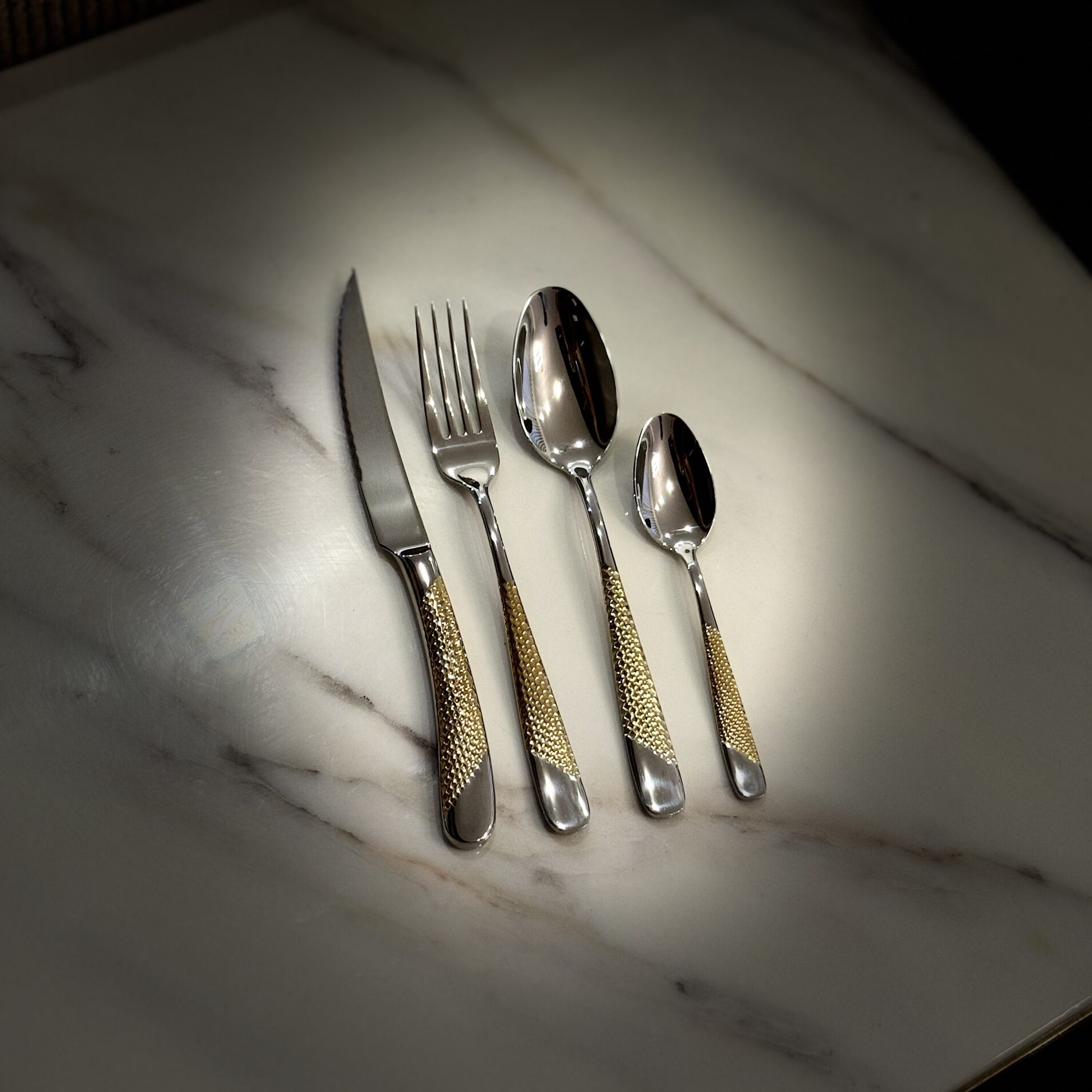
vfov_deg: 30.0
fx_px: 2034
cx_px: 545
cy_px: 523
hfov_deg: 30.0
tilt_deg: -61.2
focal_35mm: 57
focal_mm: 6.86
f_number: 1.78
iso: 125
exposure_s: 1/60
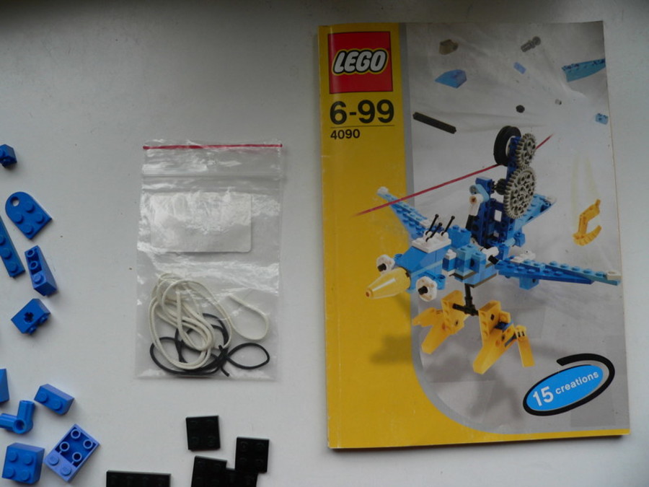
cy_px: 244
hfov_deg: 51.4
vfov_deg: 39.7
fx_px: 675
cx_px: 324
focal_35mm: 36
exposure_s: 1/125
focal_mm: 6
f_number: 3.7
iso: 80
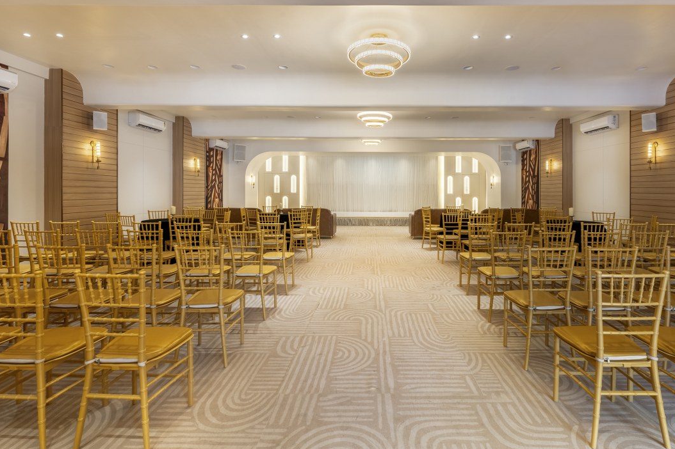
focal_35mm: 18
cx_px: 368
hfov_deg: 89.5
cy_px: 194
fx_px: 339
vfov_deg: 66.8
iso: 160
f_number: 13
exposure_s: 1/40
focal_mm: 14.9
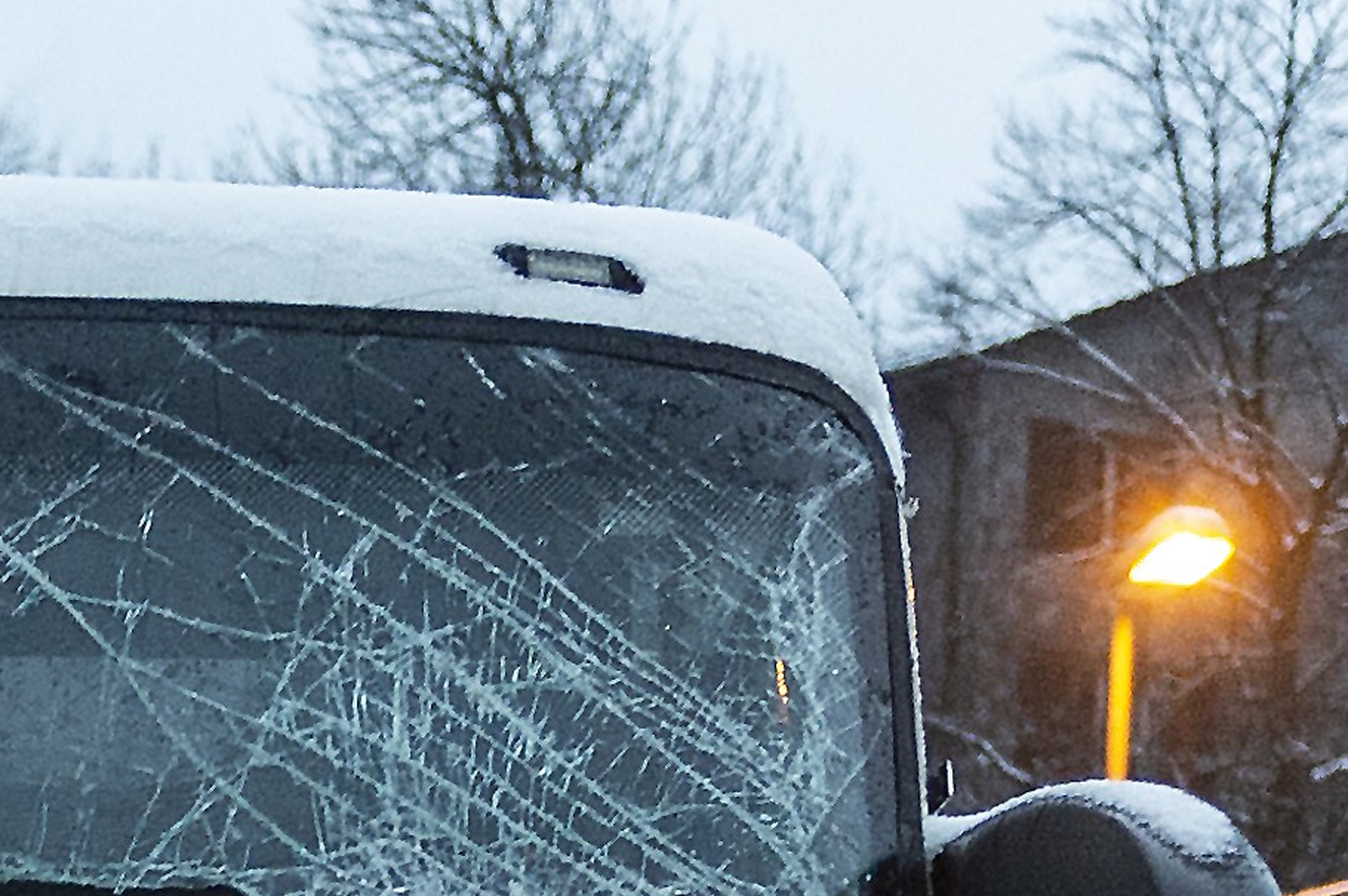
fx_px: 7482
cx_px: -924
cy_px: 2440
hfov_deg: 9.9
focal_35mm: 200
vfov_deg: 6.4
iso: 3200
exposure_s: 1/200
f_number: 2.8
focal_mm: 36
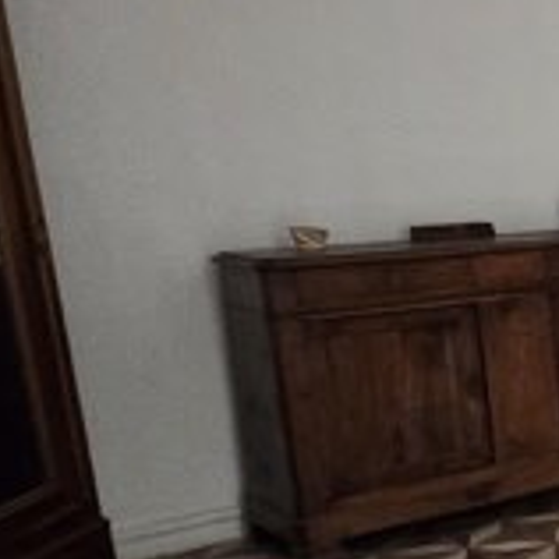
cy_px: 350
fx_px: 1060
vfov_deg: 29.4
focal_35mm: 58
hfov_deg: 19.2
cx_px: 1090
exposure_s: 1/50
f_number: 2.2
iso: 250
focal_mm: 1.7
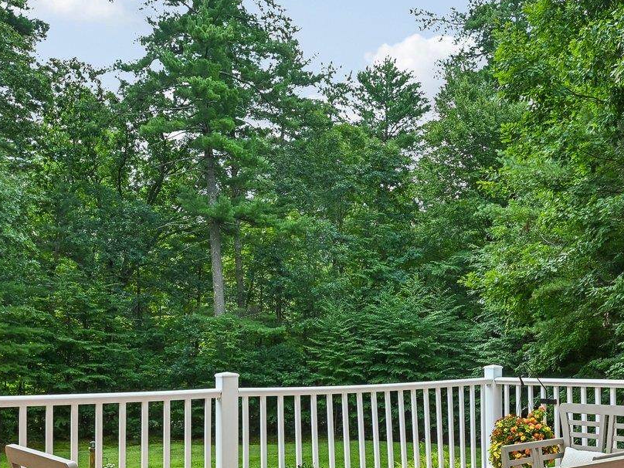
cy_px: 360
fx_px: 703
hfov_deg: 47.3
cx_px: 402
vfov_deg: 35.8
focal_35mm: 39
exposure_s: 1/320
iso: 400
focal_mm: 16
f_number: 8
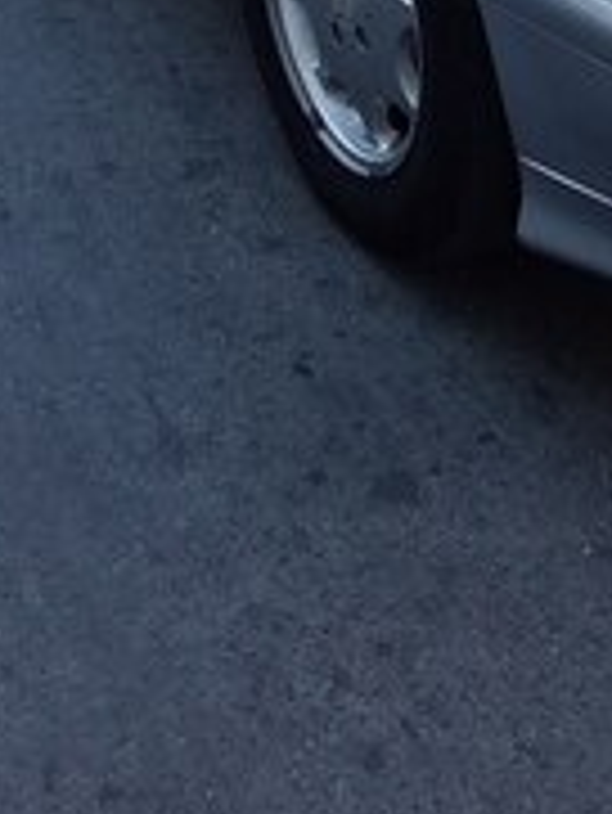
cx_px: 374
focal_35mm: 85
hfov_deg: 17.4
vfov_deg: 20.8
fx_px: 2001
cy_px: -270
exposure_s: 1/212
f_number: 2.2
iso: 40
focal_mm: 3.3
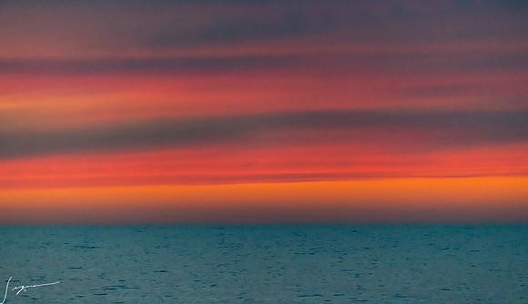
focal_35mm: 322
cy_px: 137
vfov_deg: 3.8
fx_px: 4532
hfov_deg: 6.7
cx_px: 263
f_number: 4
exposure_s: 1/800
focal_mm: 300
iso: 6400
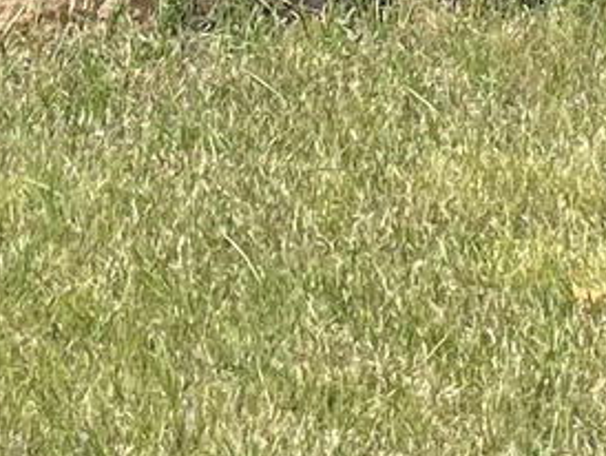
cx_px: 24
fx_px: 3399
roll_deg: +0.4
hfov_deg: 10.1
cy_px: -1023
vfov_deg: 6.8
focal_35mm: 194
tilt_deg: +7.5
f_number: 1.6
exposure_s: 1/2506
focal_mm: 4.2
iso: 32
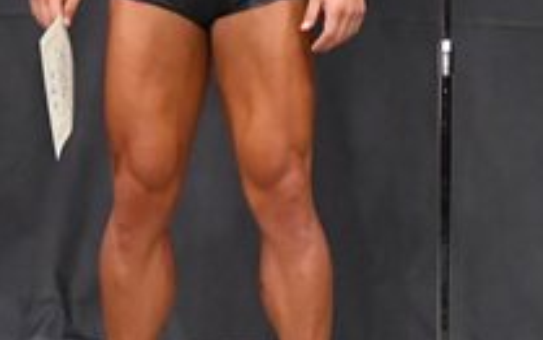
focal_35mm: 763
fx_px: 11300
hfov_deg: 2.8
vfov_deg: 1.7
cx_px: 248
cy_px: 21
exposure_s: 1/400
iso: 6400
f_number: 5.6
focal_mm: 135
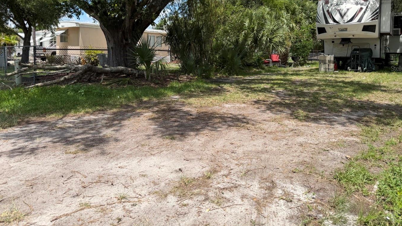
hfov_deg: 67.9
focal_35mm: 28
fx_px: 298
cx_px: 204
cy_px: 68
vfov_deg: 40.7
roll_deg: -0.3
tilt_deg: -3.3
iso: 80
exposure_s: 1/3425
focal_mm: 6.76
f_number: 1.78
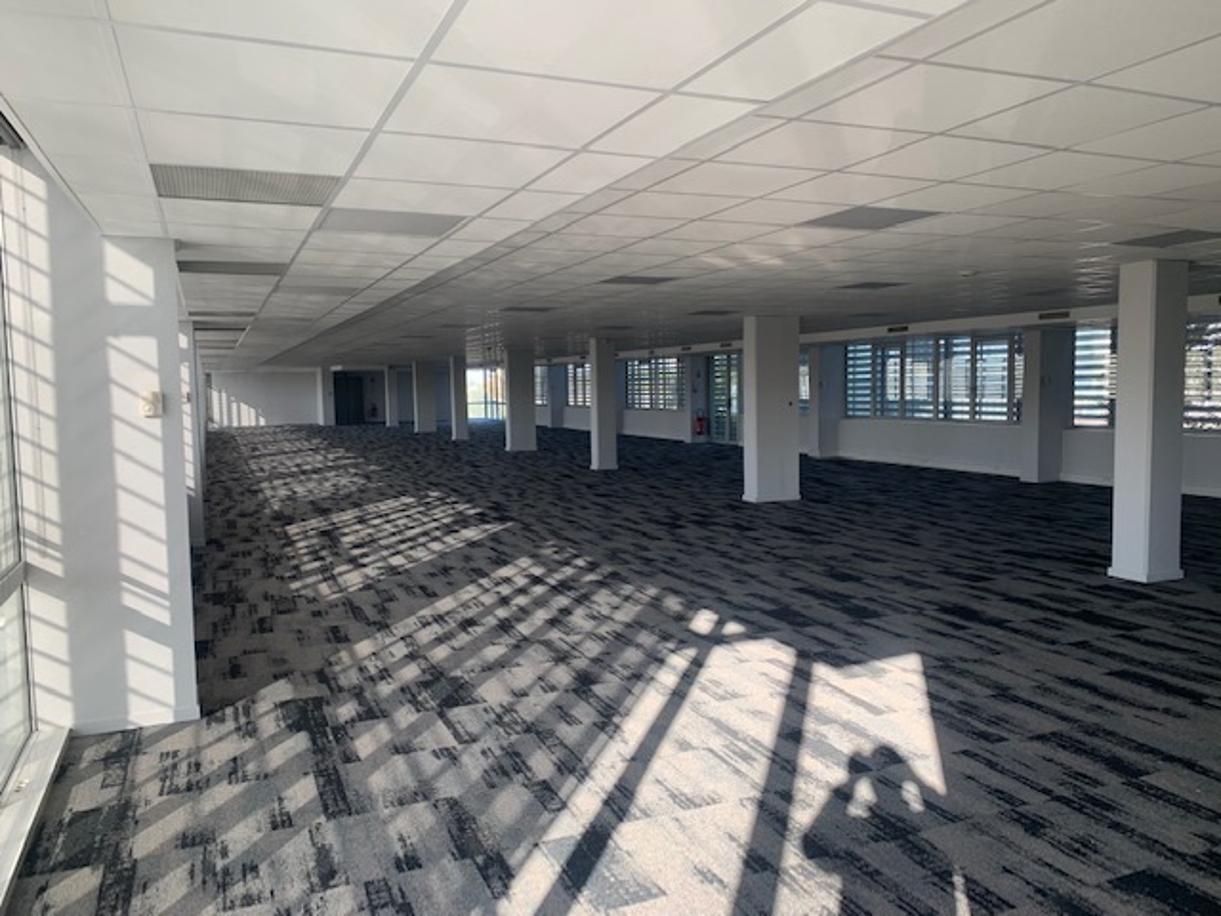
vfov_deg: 53.1
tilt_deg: -5.1
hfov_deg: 67.3
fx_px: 917
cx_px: 610
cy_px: 458
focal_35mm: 26
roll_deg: +0.9
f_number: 1.8
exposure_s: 1/122
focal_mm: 4.25
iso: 25
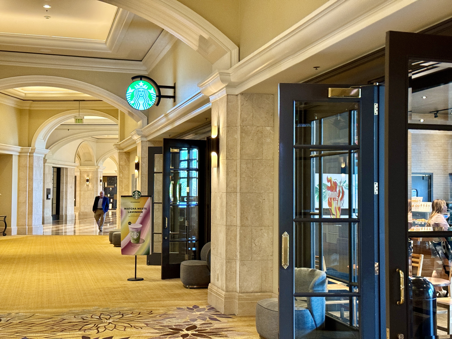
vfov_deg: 30.3
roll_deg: -0.8
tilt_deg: +1.5
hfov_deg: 39.7
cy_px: 170
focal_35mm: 48
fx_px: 627
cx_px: 226
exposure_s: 1/55
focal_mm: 6.76
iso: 250
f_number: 1.78
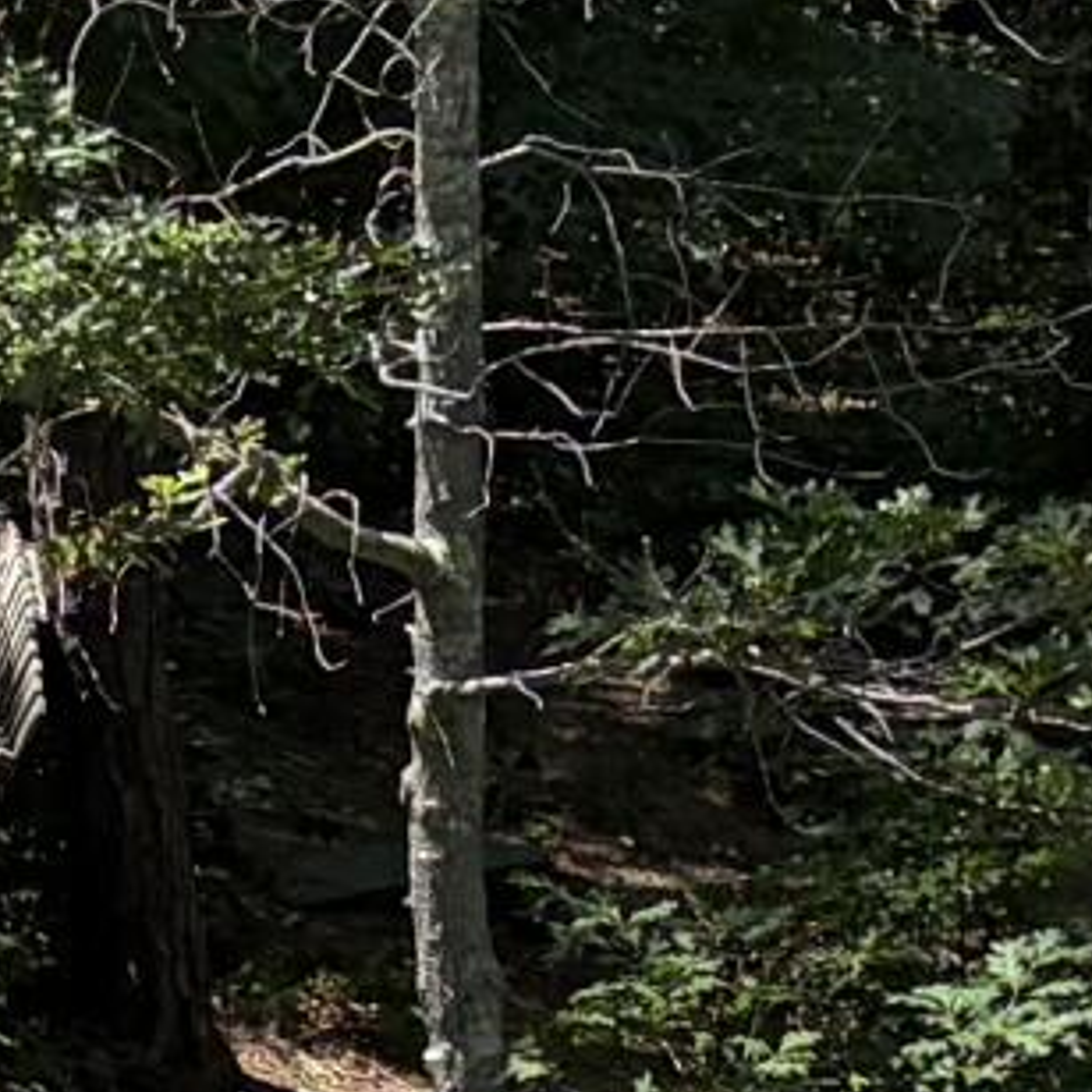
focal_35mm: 224
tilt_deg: -25.3
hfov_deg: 7.7
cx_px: -397
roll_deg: +4.0
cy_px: 3322
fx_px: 7995
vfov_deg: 7.0
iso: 50
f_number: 1.6
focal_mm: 5.96
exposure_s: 1/2538
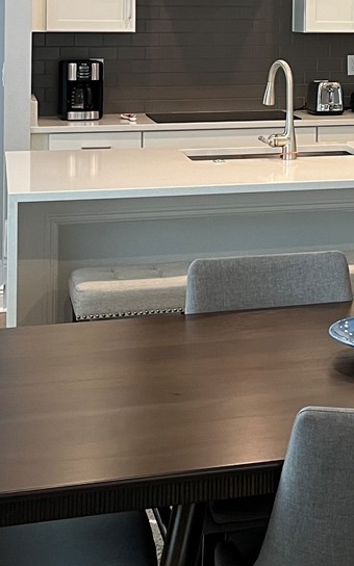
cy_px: 34
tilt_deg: -0.5
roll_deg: +0.1
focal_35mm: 81
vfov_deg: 24.6
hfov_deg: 15.4
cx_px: 450
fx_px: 1250
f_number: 1.6
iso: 100
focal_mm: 5.1
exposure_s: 1/60
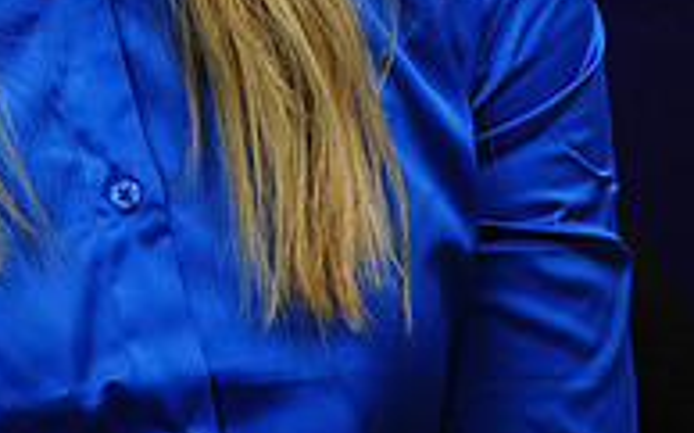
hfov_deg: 5.6
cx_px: 41
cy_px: -590
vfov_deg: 3.5
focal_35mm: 375
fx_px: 7089
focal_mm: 82
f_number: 4
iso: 640
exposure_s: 1/125
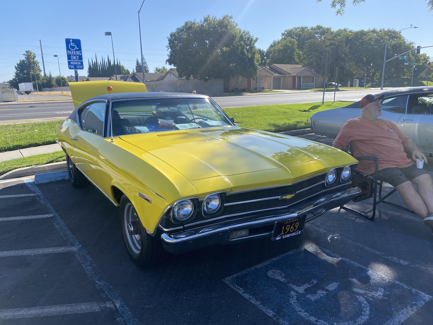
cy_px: 162
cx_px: 216
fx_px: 325
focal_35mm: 26
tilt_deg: -12.4
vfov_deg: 53.1
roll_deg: +1.1
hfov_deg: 67.3
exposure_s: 1/1961
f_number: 1.8
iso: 32
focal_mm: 4.25
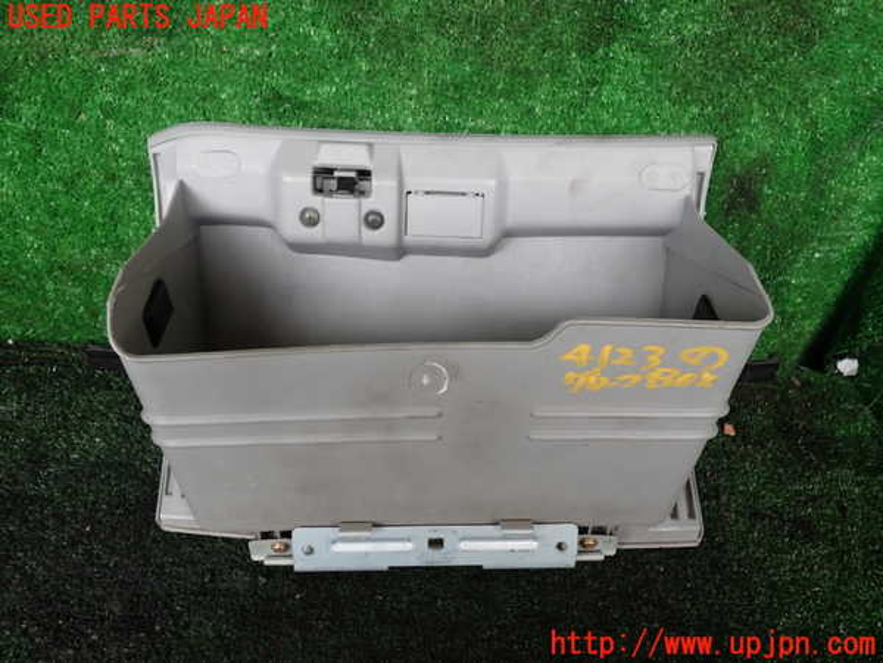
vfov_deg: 46.8
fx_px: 765
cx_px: 442
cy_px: 332
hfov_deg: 60.0
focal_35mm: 30
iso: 200
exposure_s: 1/30
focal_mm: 5.4
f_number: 2.3
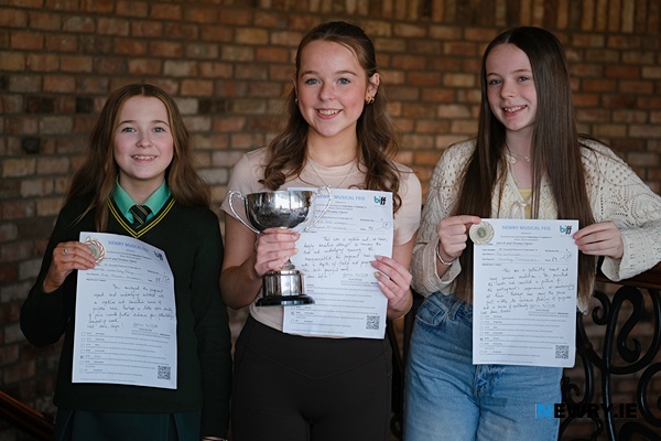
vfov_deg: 18.2
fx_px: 1377
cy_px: 220
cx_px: 330
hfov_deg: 27.0
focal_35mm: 75
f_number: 2.8
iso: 400
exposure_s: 1/125
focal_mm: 50
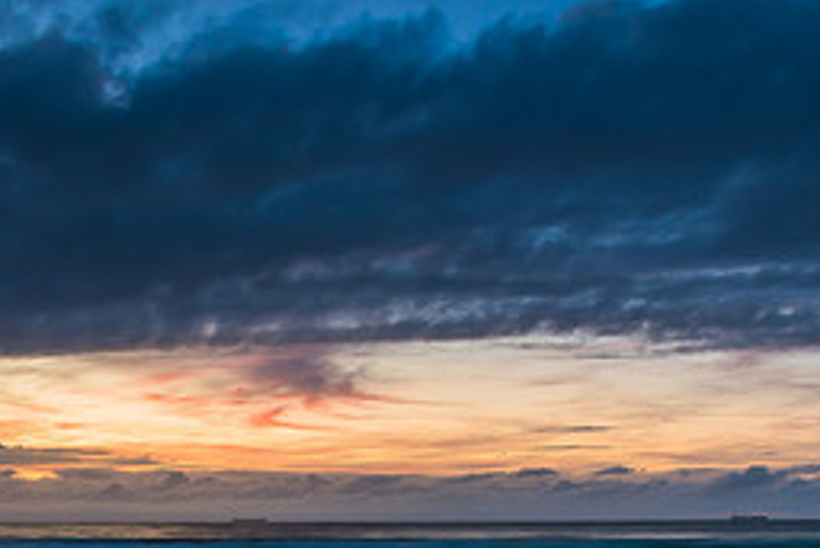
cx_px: 167
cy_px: 610
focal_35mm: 56
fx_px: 1276
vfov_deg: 22.8
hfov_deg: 34.5
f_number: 8
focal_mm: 24
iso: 100
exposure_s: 2.5
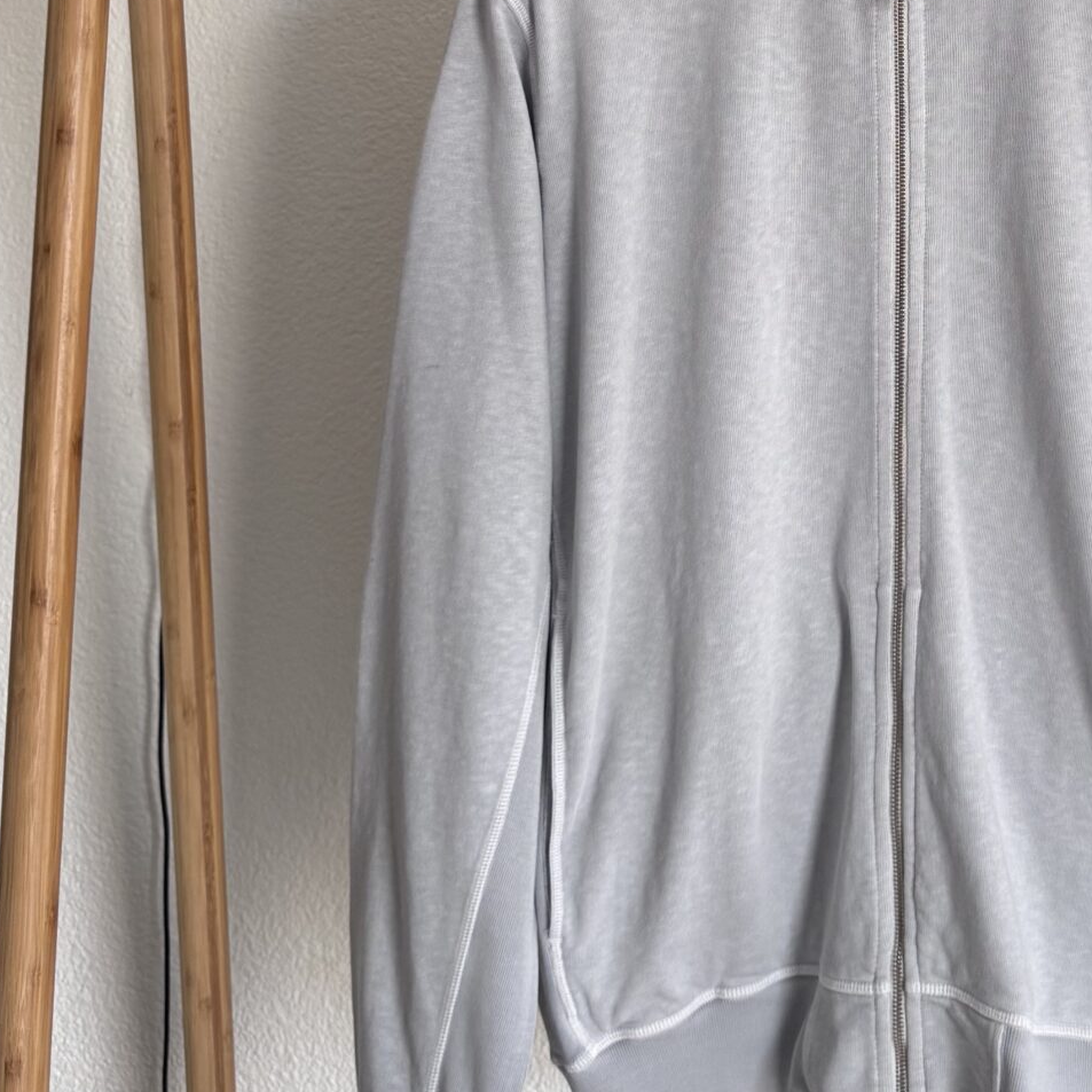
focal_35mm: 57
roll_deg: -0.6
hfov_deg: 29.0
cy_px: 111
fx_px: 2034
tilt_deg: -1.4
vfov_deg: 28.9
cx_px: 957
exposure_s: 1/100
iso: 100
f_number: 1.78
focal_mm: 6.76
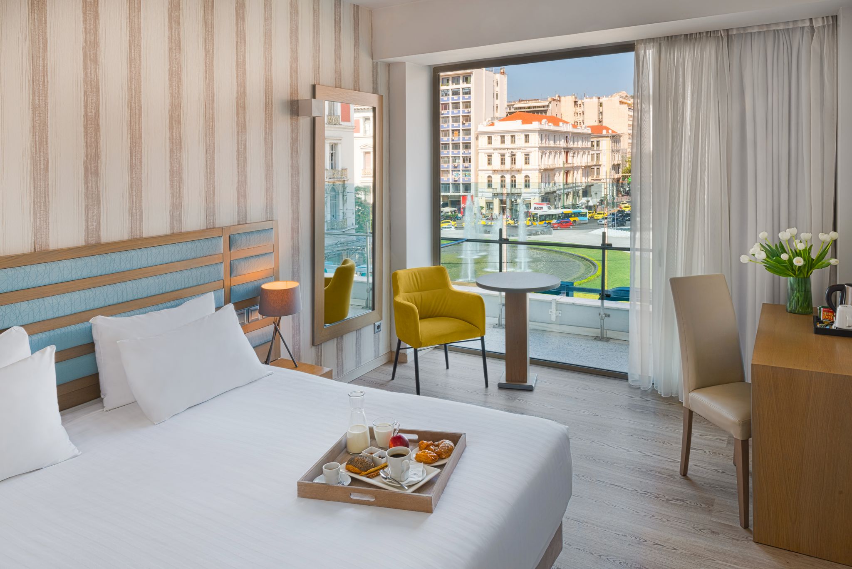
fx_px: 568
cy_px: 284
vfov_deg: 53.1
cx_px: 426
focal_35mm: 24
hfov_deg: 73.7
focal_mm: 24
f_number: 18
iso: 200
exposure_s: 1.3
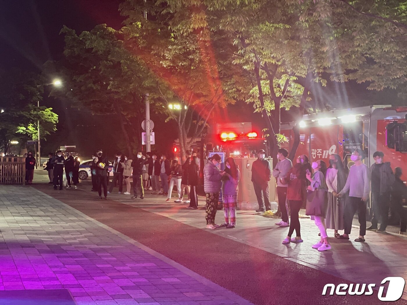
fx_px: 611
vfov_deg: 28.0
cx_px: 204
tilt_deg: +0.6
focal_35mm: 52
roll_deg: -0.1
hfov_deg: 36.8
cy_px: 152
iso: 500
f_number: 2
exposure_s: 1/18
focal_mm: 6
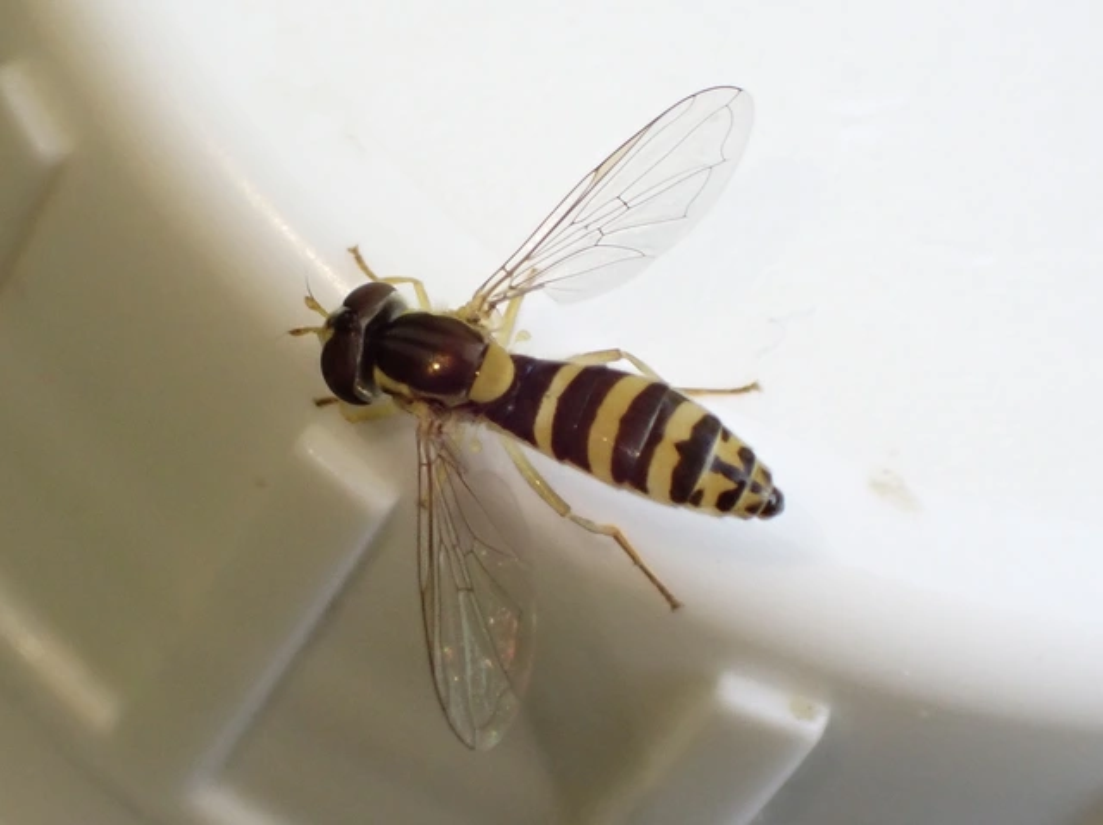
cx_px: 552
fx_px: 3184
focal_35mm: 100
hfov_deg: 19.7
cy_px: 412
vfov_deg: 14.8
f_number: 4.9
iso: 500
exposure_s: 1/200
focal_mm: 18
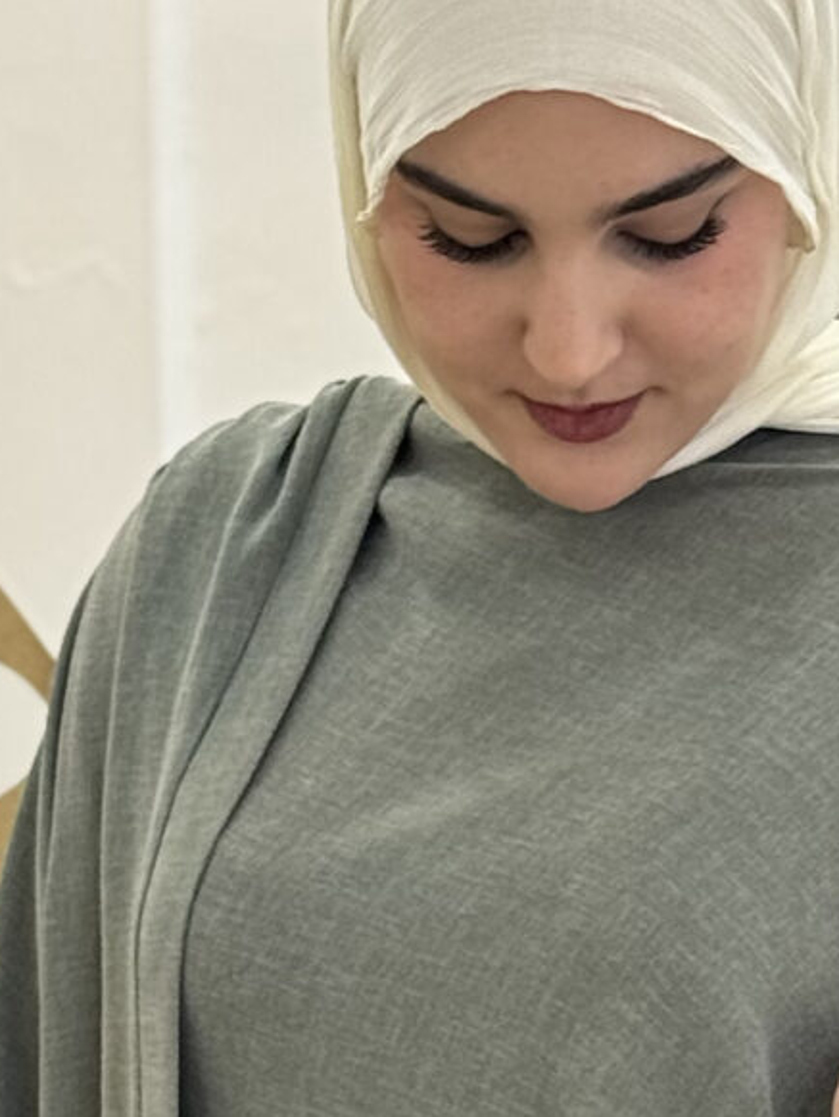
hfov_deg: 7.0
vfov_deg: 9.2
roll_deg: +0.8
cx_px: 678
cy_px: 1365
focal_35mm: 211
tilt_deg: -8.6
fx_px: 6814
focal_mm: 6.76
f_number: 1.78
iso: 64
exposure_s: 1/414
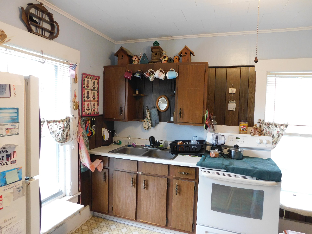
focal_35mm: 23
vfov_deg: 58.9
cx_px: 156
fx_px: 207
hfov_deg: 73.9
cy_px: 117
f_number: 3
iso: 280
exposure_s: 1/30
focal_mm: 4
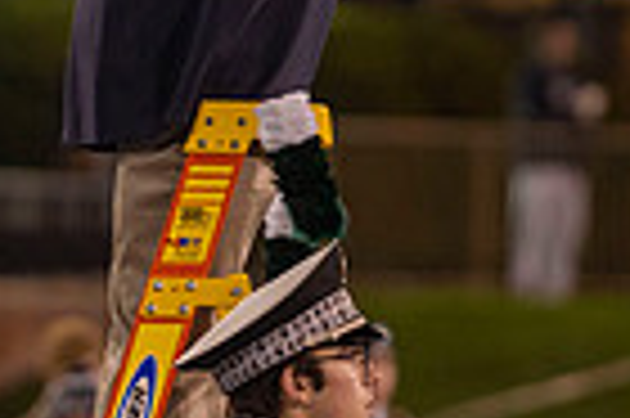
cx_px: 180
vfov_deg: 1.7
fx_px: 14490
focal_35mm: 829
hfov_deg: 2.5
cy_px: -297
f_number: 2.8
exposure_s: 1/500
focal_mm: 200
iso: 1000
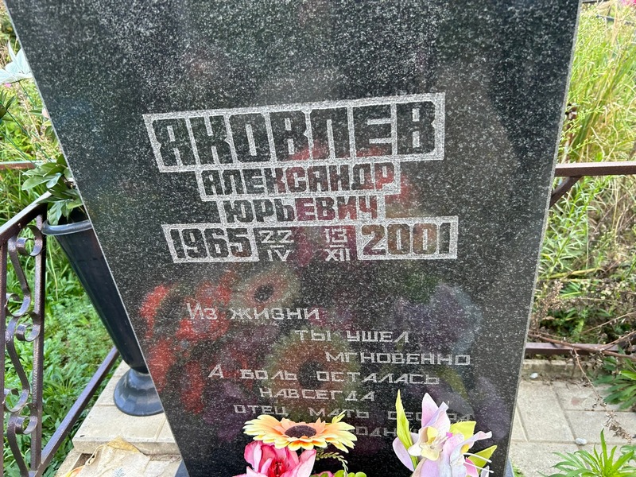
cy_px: 238
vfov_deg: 53.1
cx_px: 318
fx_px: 478
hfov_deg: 67.3
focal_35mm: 26
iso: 40
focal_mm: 5.7
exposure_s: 1/192
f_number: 1.5
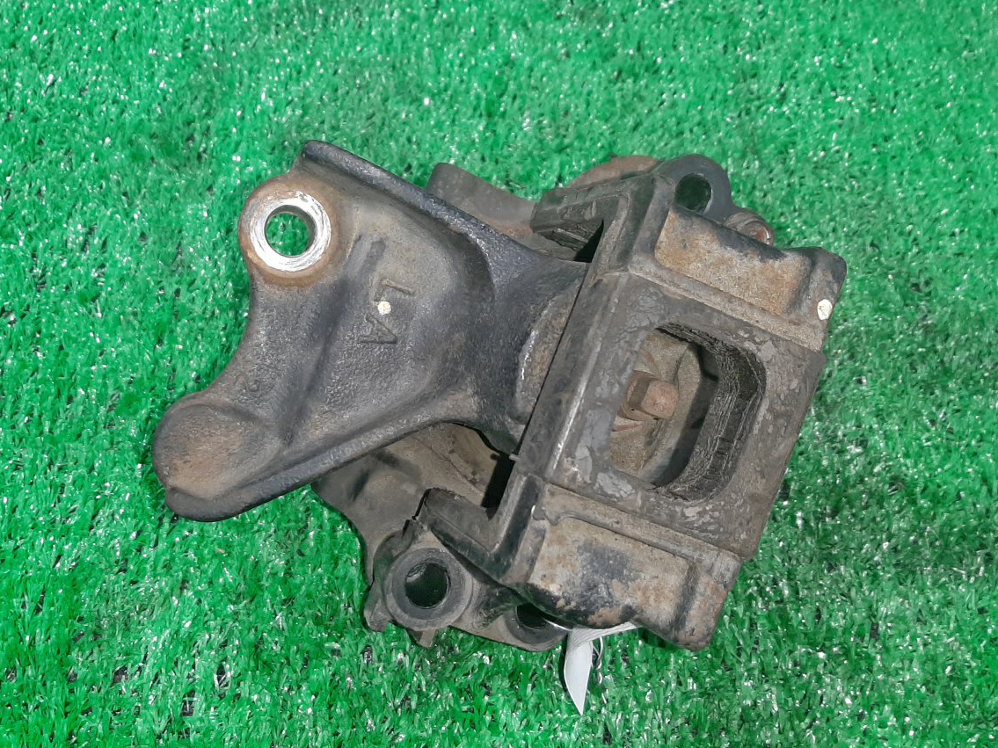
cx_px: 412
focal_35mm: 33
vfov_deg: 42.9
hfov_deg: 55.0
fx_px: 951
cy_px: 373
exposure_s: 1/33
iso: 171
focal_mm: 3.93
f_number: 1.7
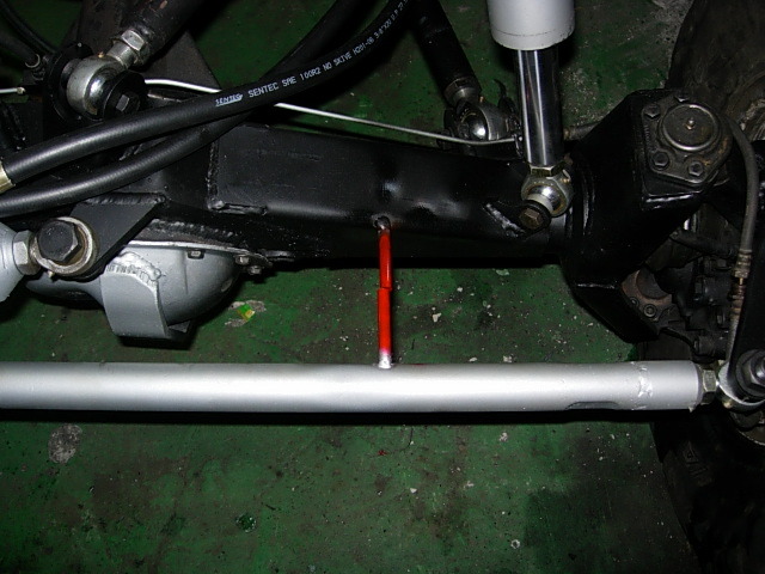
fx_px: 840
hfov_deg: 49.0
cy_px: 287
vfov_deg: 37.7
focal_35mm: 38
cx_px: 382
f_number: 2.8
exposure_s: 1/64
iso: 79
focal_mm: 7.8
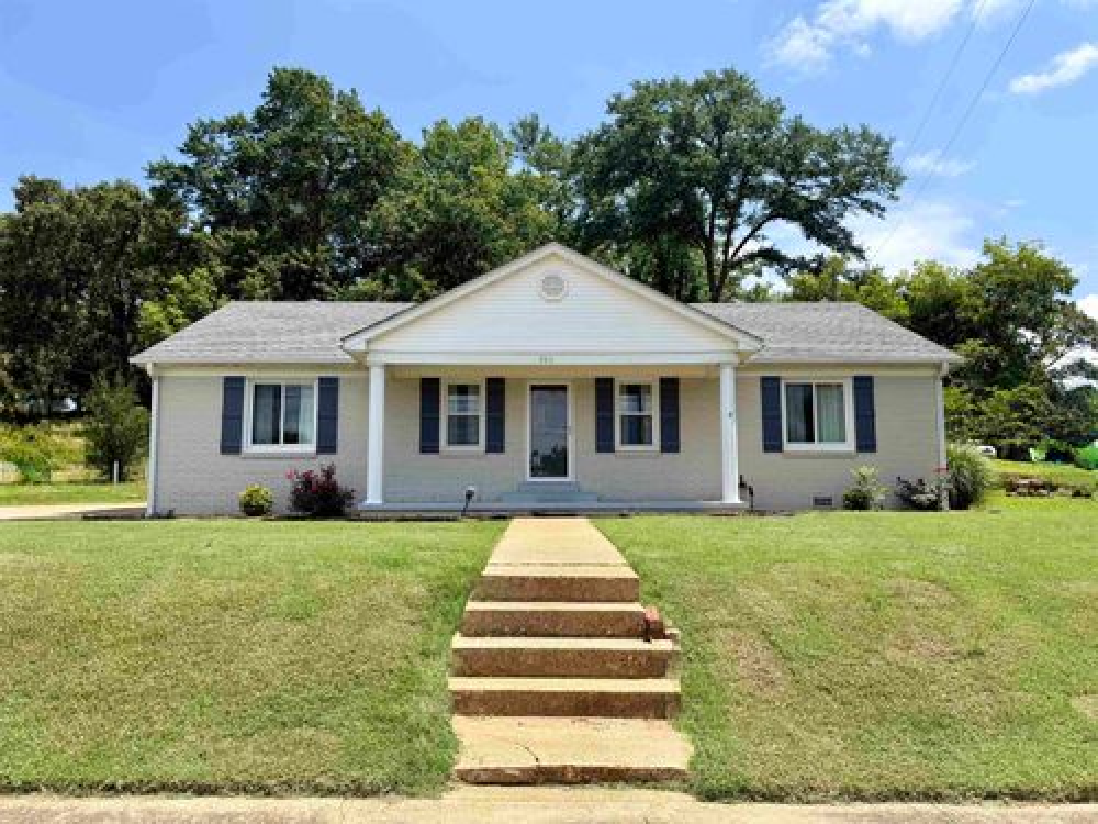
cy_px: 412
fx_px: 761
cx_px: 549
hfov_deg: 71.6
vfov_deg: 56.8
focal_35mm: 24
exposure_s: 1/4405
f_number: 1.78
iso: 80
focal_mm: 6.76
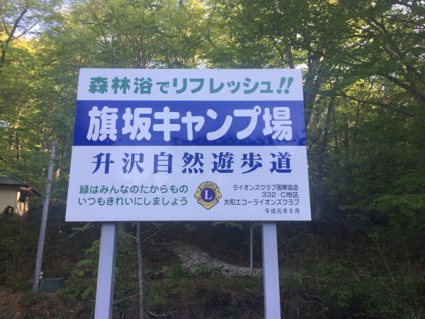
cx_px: 212
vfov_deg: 48.2
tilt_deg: +14.0
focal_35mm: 29
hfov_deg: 61.7
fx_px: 356
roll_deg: -0.6
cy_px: 160
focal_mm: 4.15
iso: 32
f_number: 2.2
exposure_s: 1/181
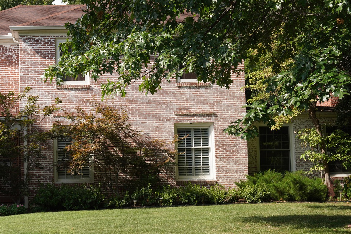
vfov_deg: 20.6
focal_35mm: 66
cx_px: 72
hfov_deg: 29.8
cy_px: 132
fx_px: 643
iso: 200
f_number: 13
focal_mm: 38
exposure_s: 1/100
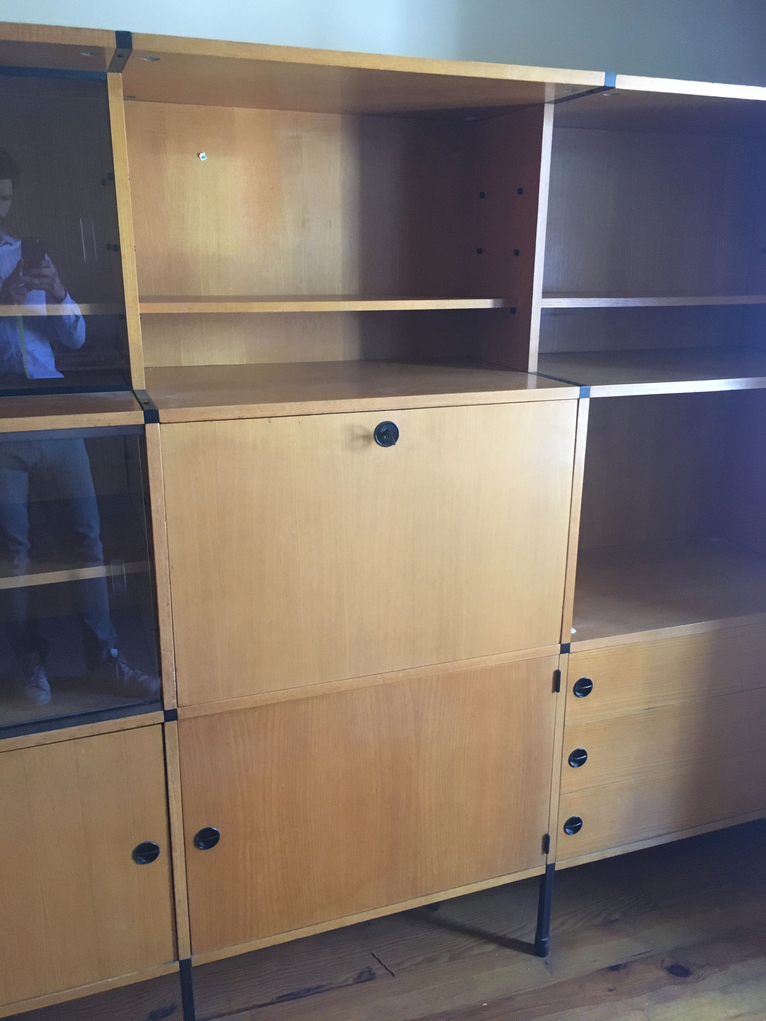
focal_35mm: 29
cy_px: 510
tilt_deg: -14.9
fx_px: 856
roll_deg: -1.2
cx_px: 383
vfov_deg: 61.7
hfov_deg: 48.2
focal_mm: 4.15
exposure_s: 1/25
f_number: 2.2
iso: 200
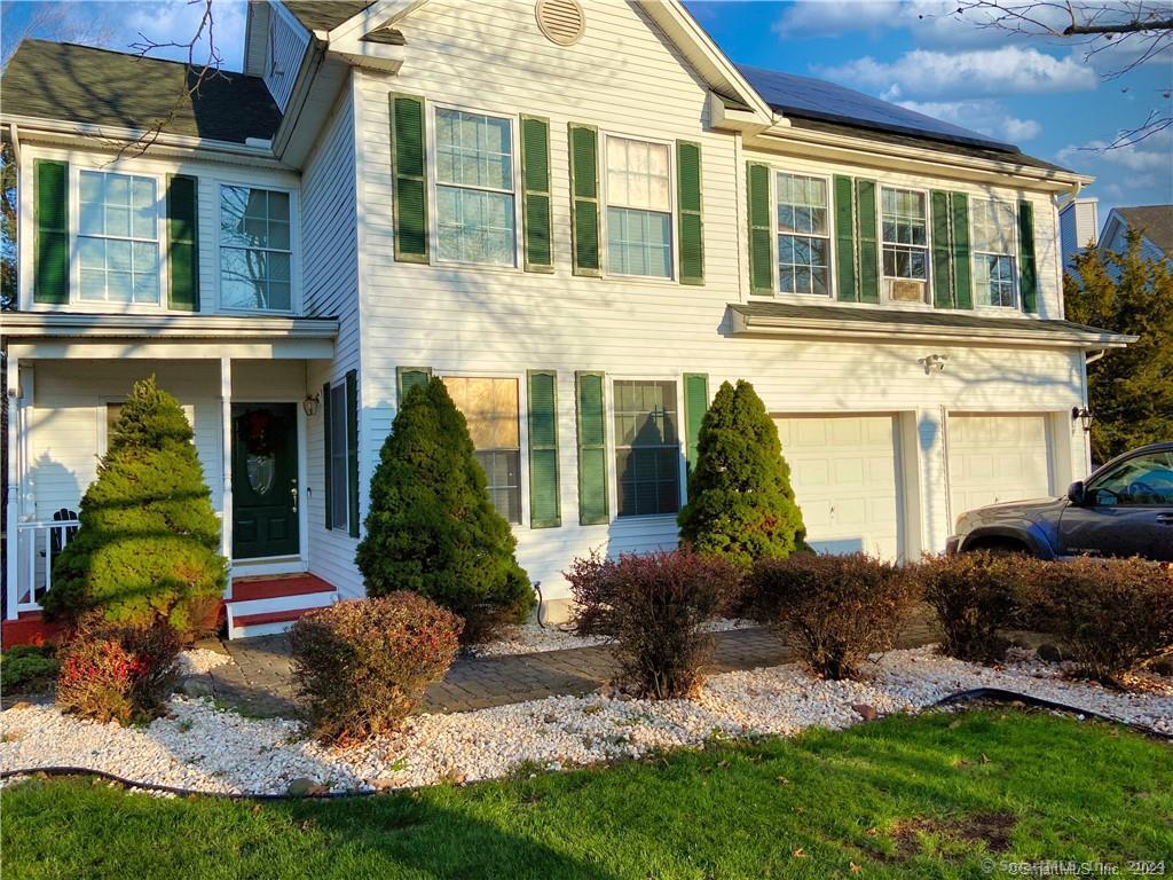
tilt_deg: +2.1
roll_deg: +1.7
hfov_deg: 67.3
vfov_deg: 53.1
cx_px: 586
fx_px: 881
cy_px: 440
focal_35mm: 26
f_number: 1.8
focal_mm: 4.25
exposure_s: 1/2358
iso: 32
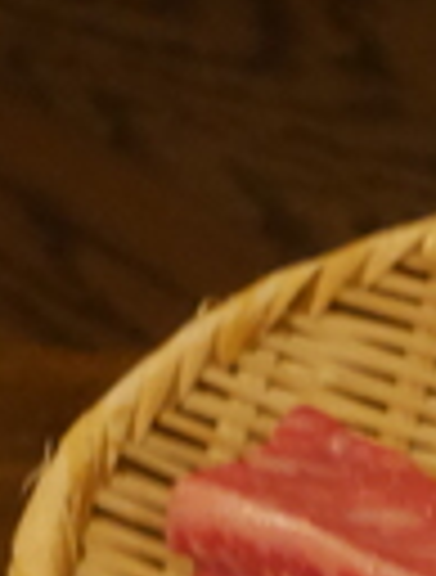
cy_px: 1026
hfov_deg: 4.9
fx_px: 4988
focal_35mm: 299
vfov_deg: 6.5
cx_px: 811
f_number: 5.6
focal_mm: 32
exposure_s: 1/13
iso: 3200
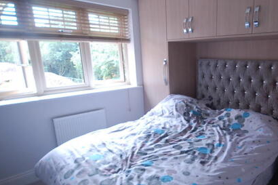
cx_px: 196
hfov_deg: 70.5
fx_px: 185
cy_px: 99
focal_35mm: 24
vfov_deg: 53.1
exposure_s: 1/80
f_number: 4.5
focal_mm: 10
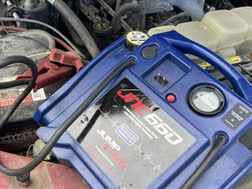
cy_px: 98
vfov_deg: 36.0
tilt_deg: -47.3
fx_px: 291
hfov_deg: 45.8
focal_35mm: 40
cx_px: 77
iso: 50
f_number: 1.6
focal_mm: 5.1
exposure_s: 1/608
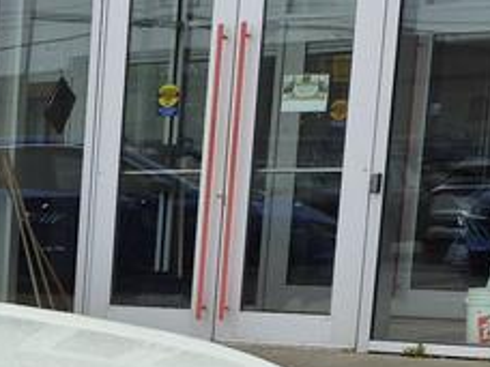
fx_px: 1826
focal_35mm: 129
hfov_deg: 13.2
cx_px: -494
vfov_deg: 11.1
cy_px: 532
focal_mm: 5.4
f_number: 1.8
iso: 25
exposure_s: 1/702
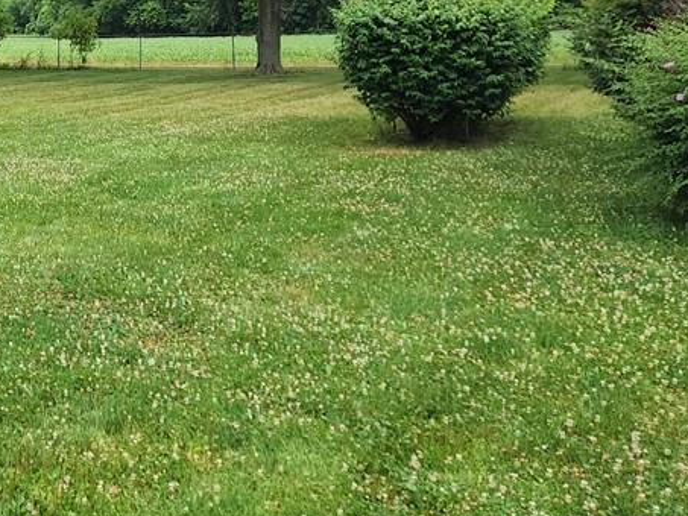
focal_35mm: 52
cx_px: 15
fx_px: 1034
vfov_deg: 27.3
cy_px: 73
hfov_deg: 33.9
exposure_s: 1/140
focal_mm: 6.4
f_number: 1.8
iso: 12
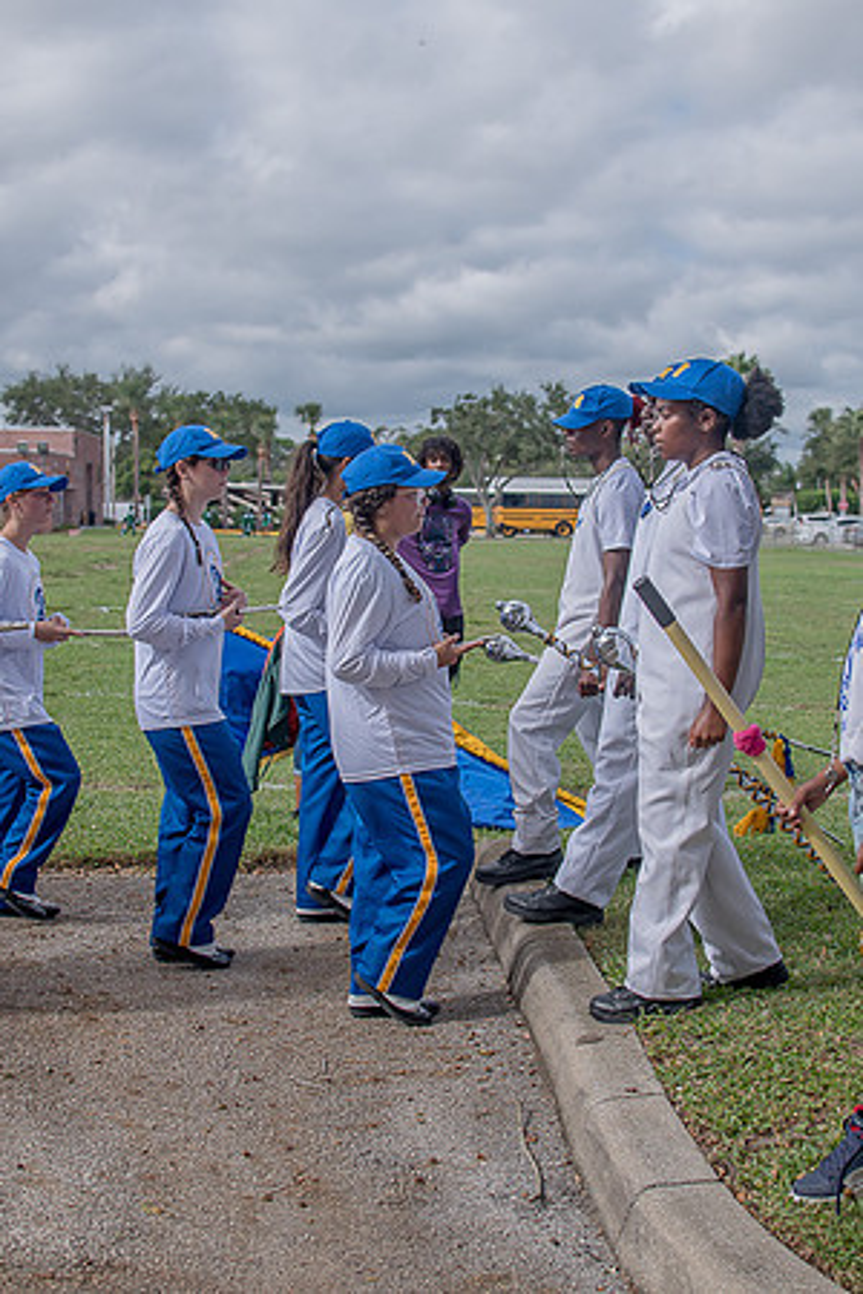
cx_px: 432
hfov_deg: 26.0
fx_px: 1870
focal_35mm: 52
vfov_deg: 38.2
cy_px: 647
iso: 100
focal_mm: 35
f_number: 4
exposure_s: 1/1600
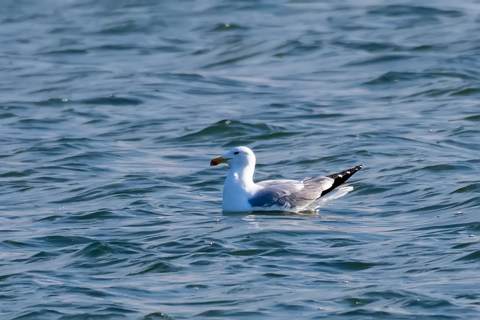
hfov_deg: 2.7
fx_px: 9999
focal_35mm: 750
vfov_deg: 1.8
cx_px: 240
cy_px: 160
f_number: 7.1
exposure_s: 1/2500
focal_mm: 500
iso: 500
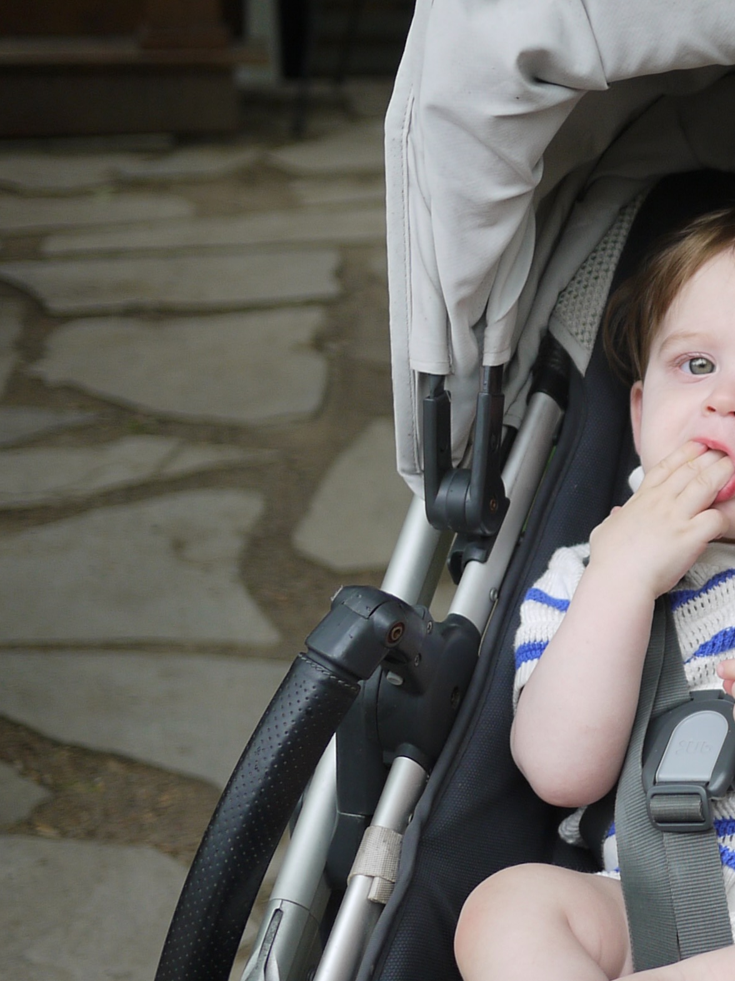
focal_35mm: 102
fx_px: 2889
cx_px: 1088
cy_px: 507
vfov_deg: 19.3
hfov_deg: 13.7
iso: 125
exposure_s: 1/400
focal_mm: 20
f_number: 1.7
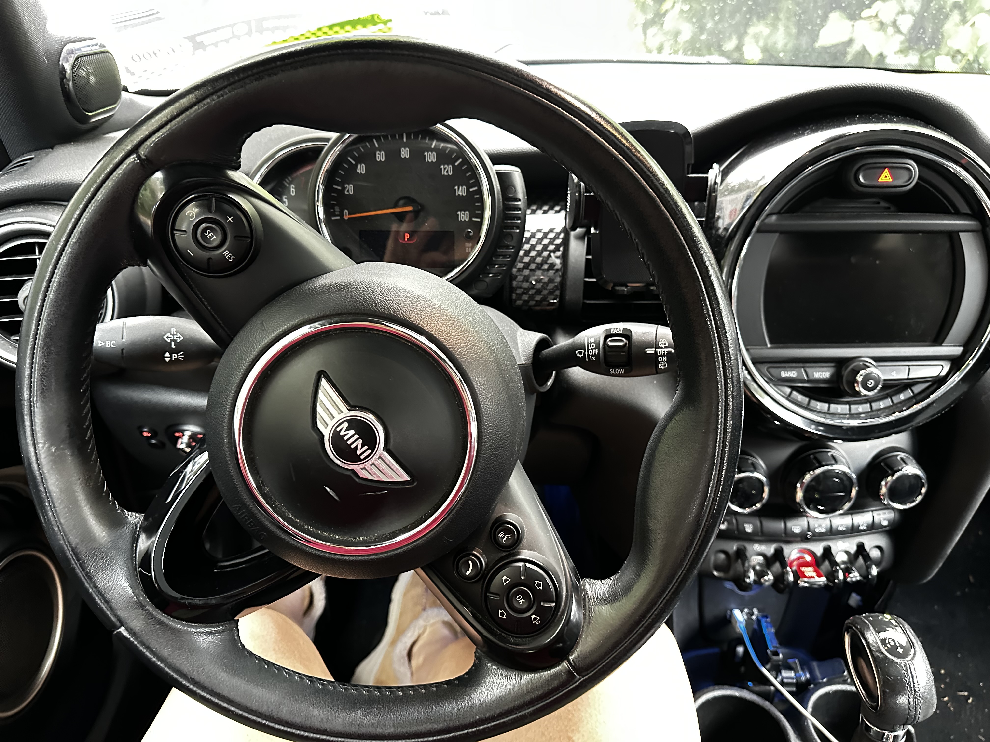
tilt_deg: -29.7
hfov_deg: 71.6
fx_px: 686
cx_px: 495
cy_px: 371
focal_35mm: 24
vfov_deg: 56.8
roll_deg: -6.7
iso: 1600
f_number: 1.78
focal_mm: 6.86
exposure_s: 1/17
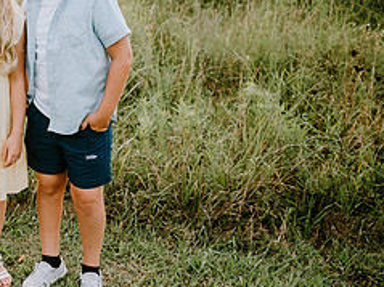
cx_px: -18
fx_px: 621
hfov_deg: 31.3
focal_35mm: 56
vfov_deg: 26.0
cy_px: 103
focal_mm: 24
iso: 250
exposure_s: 1/250
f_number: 2.2
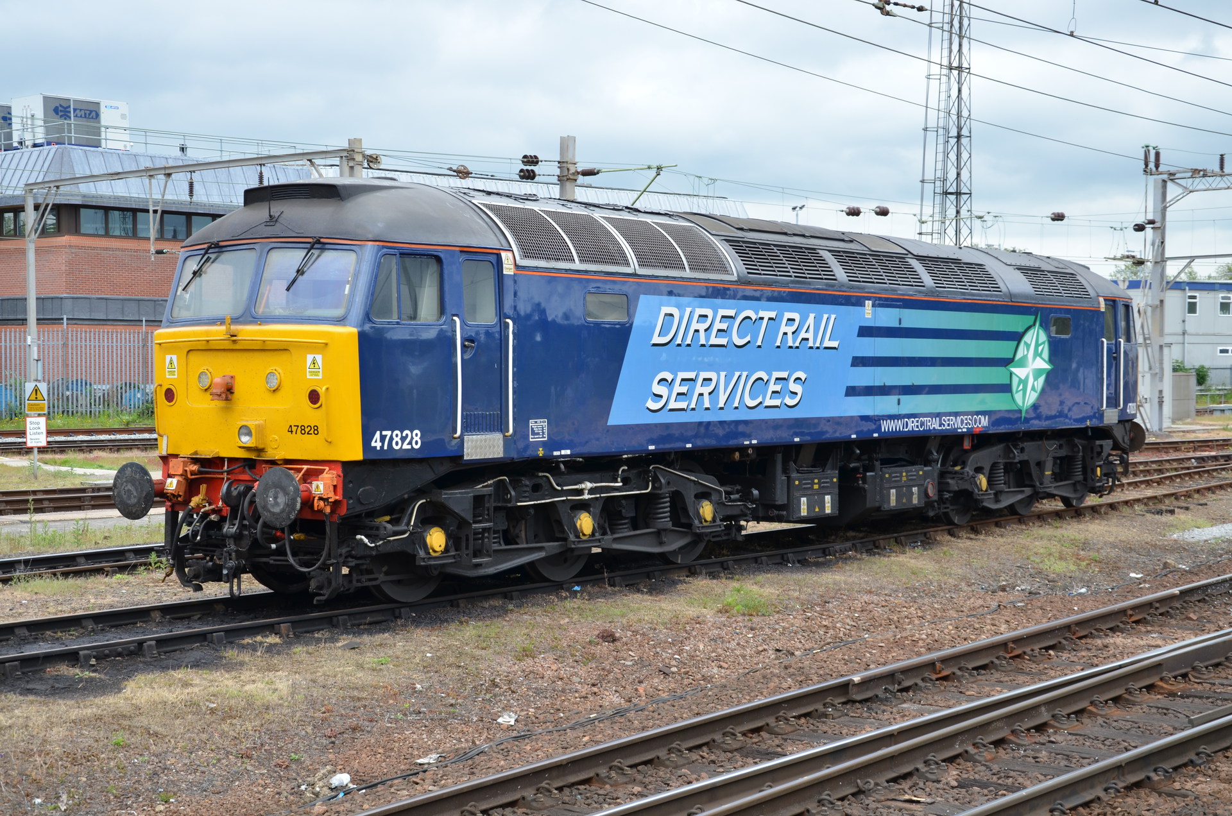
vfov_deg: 22.5
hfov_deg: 33.5
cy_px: 408
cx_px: 616
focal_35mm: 60
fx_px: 2049
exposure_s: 1/200
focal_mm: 40
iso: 200
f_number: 7.1
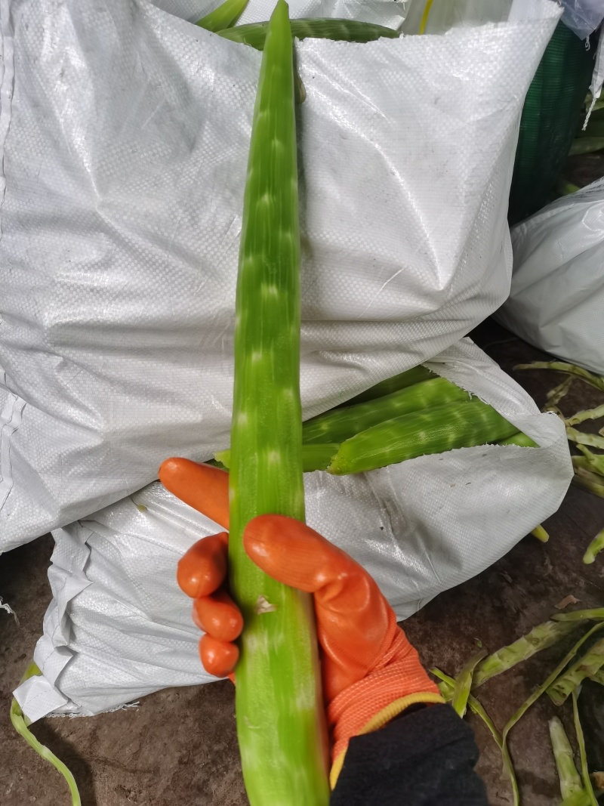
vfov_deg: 65.3
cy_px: 403
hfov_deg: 51.3
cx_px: 302
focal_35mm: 27
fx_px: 628
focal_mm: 5.58
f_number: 1.8
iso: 50
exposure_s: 1/133
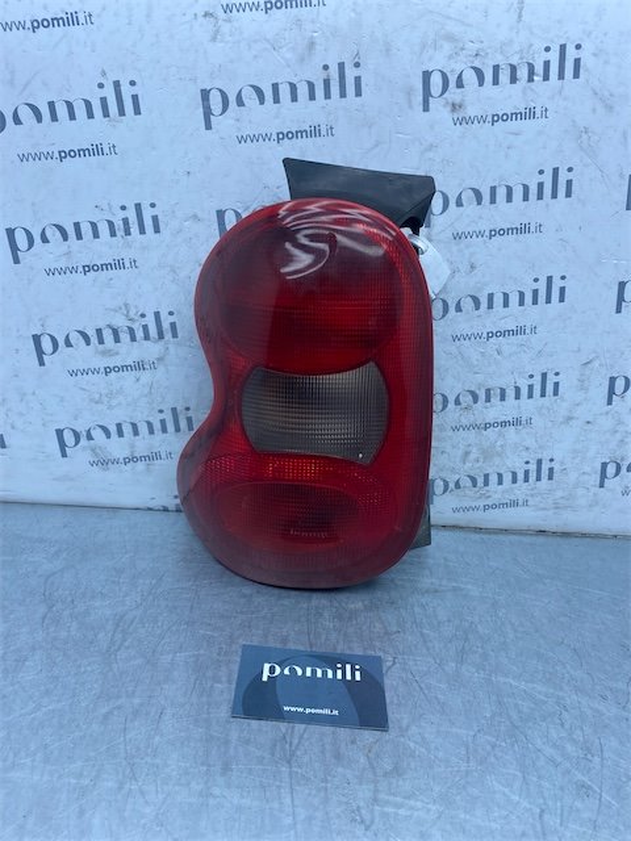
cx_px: 316
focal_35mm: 26
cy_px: 420
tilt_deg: -22.3
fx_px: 632
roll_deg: -5.8
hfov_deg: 53.1
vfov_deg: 67.3
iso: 32
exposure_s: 1/711
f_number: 1.8
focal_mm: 4.25
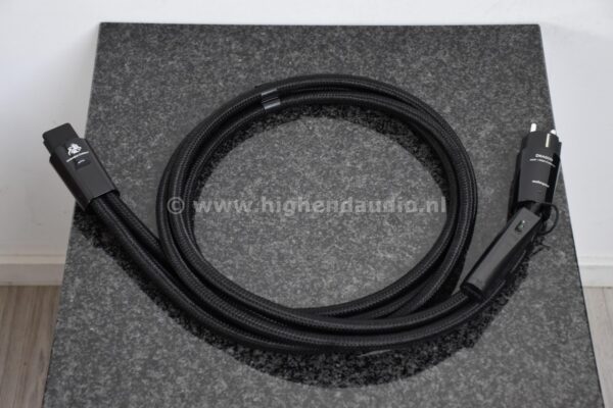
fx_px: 1277
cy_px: 204
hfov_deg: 27.0
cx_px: 306
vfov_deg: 18.2
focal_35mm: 75
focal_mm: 50
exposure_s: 1/60
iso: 2000
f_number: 4.8
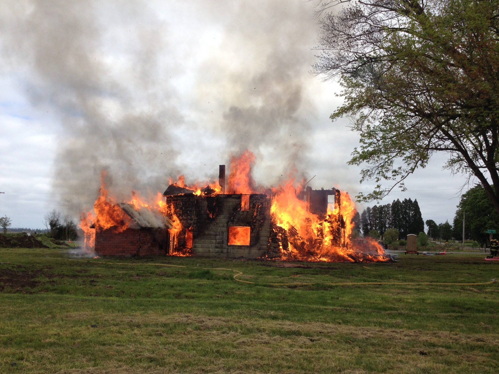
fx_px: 505
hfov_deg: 52.6
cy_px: 187
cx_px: 250
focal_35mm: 35
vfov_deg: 40.7
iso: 50
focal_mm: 4.28
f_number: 2.4
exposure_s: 1/1416
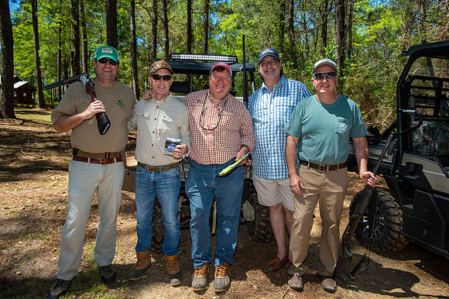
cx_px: 224
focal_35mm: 25
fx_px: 312
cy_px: 150
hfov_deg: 71.5
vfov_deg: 51.2
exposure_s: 1/250
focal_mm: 25
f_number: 5
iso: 110
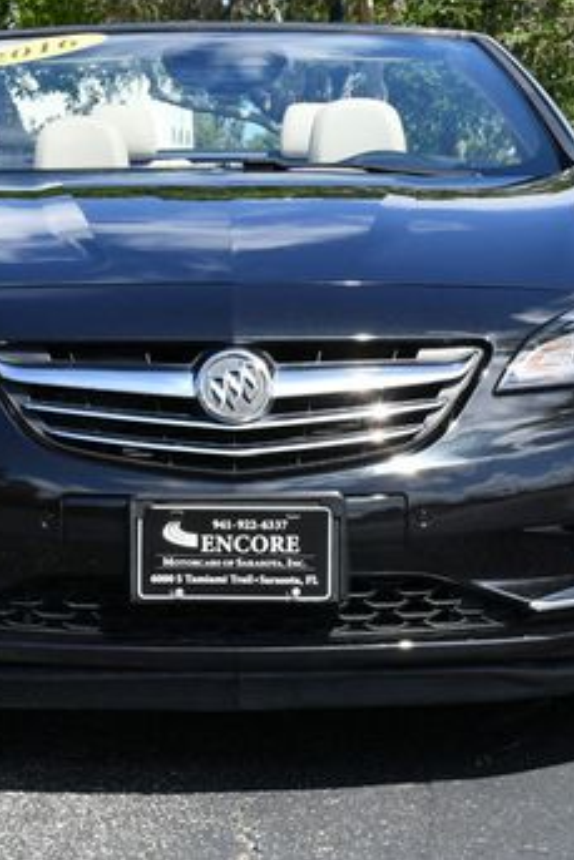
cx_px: 183
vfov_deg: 18.2
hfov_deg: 12.2
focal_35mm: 112
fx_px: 2676
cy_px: 326
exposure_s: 1/250
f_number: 8
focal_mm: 30
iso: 180
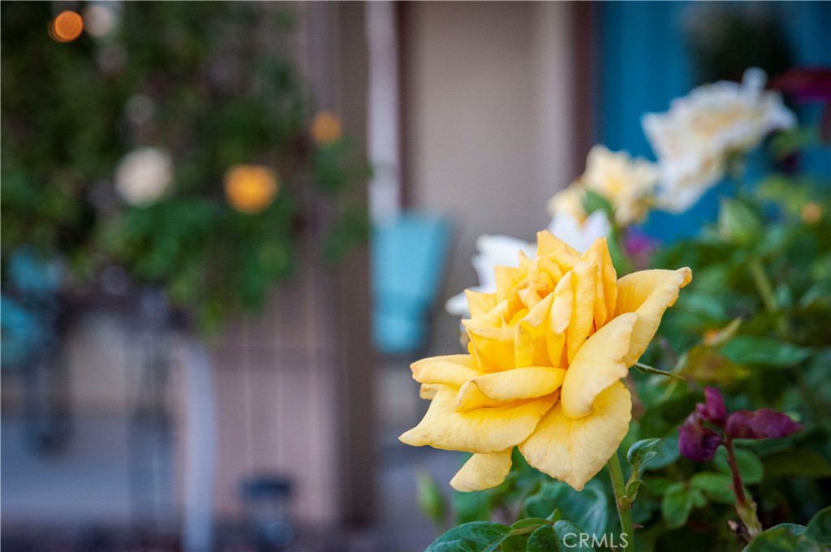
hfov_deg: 26.0
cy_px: 276
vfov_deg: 17.4
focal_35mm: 78
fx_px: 1798
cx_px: 416
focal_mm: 52
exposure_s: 1/80
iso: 1000
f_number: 5.6
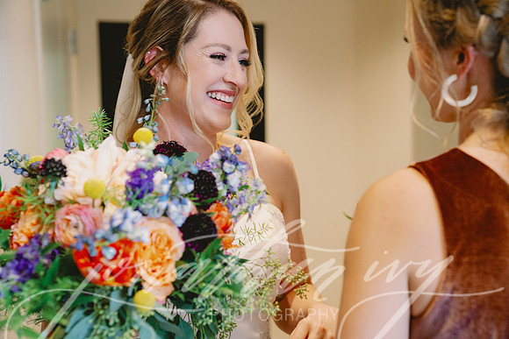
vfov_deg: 21.3
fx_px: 905
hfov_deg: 31.4
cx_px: 254
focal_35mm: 64
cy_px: 170
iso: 1000
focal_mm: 64
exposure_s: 1/125
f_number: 4
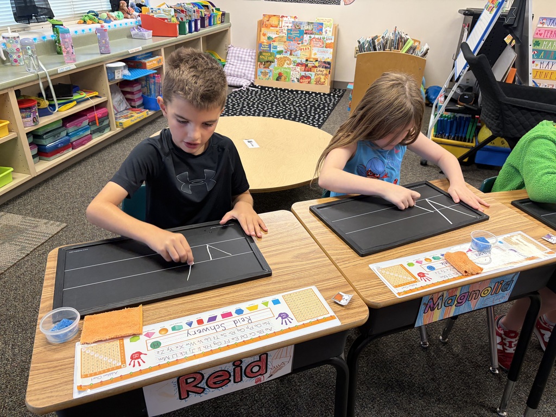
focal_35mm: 26
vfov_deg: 53.1
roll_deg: -2.2
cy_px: 208
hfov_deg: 67.3
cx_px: 278
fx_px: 418
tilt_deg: -28.4
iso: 200
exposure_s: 1/60
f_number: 1.6
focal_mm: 5.96
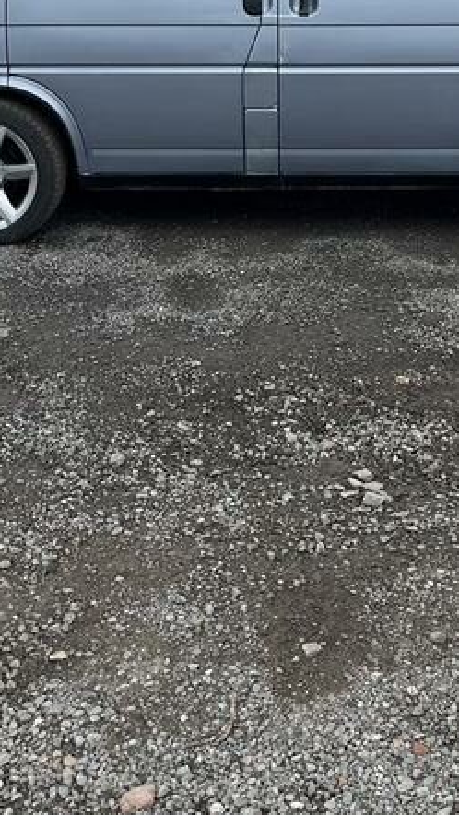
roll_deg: -0.1
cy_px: 46
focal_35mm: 53
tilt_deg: -7.3
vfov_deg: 36.2
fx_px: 1145
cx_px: 335
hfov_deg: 22.5
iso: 80
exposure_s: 1/1639
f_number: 1.78
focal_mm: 6.86
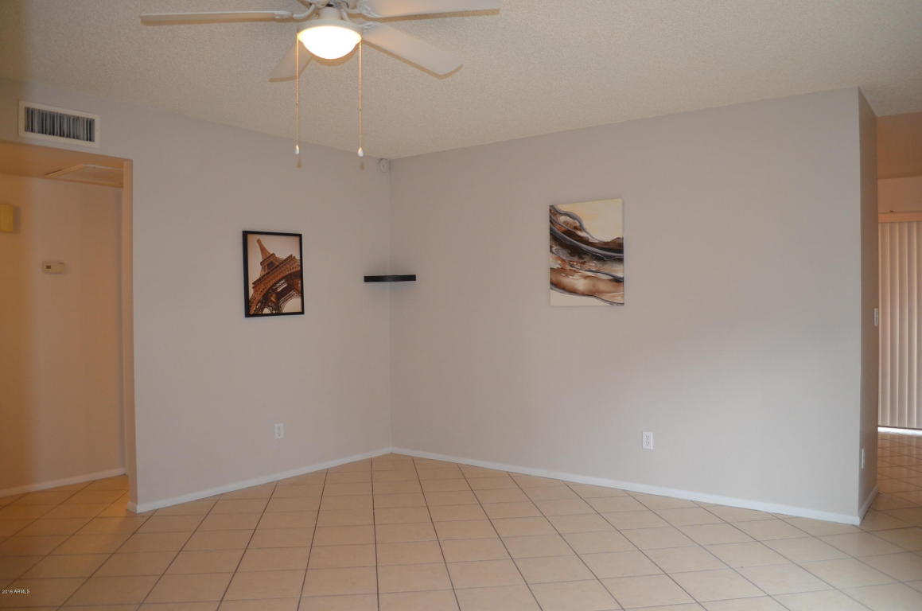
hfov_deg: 67.5
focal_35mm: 27
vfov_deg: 47.7
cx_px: 461
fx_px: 690
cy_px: 306
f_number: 3.5
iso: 720
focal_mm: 18
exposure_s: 1/60
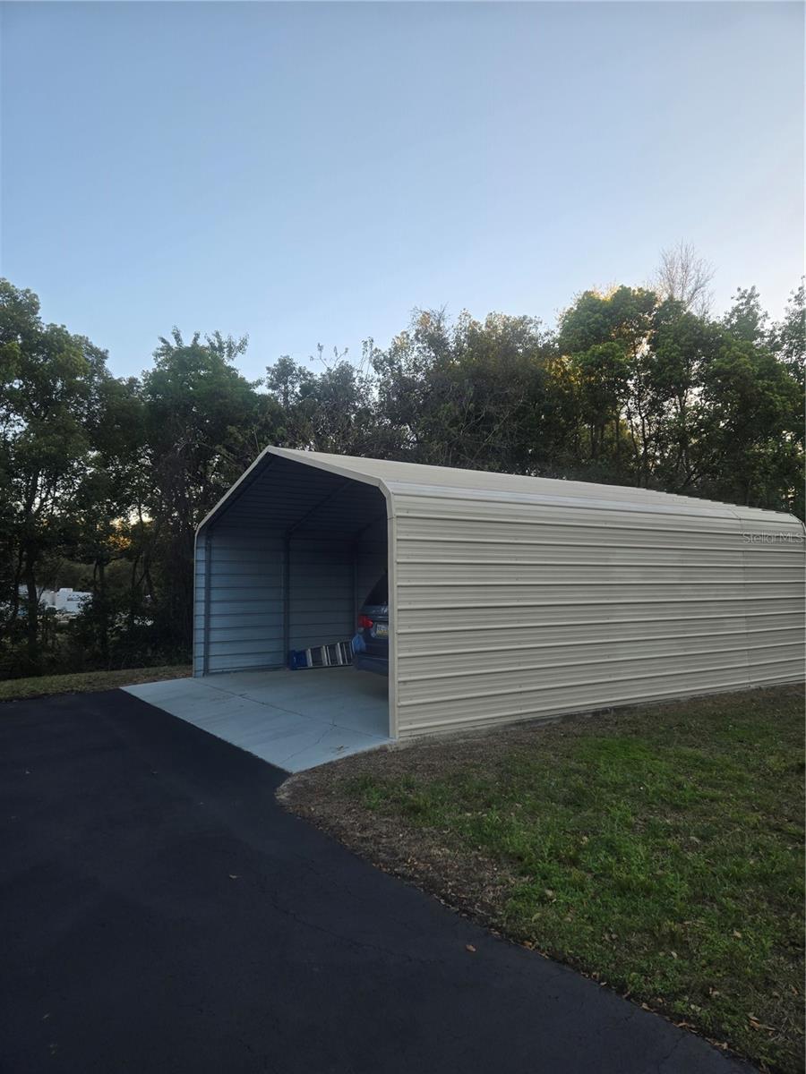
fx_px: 714
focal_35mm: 23
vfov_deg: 73.9
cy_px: 537
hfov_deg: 58.9
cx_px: 403
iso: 25
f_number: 1.8
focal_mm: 5.4
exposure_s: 1/229
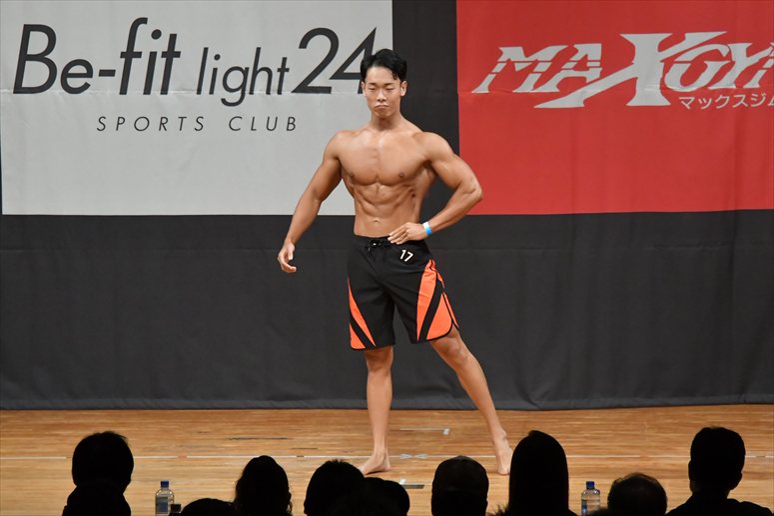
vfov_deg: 5.4
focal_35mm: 255
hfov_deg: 8.1
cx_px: 387
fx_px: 5480
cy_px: 258
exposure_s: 1/400
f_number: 5.6
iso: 6400
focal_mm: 170
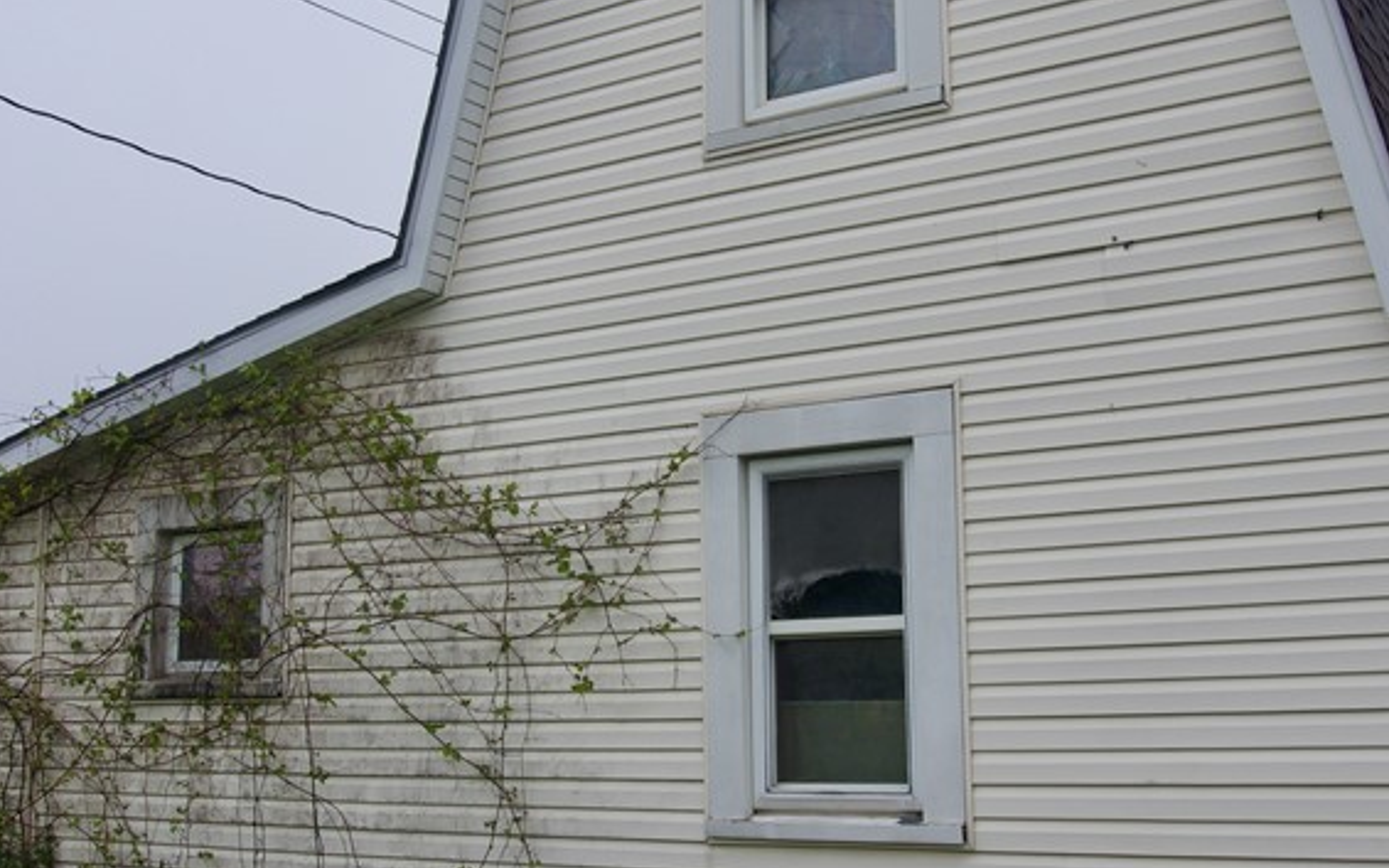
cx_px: 698
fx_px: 1779
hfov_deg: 42.7
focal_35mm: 47
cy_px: 445
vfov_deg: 27.4
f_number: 8
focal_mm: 16
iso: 100
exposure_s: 1/100
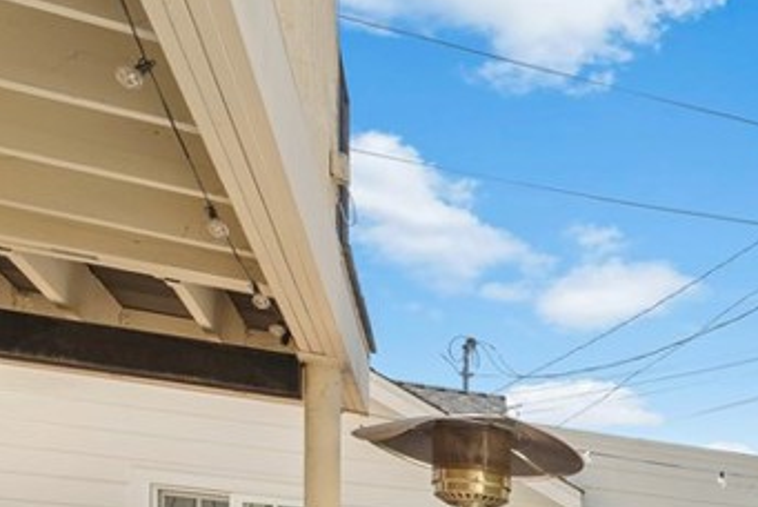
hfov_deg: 28.7
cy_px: 737
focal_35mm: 48
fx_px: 1012
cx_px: 1100
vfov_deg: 23.3
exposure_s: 1/160
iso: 100
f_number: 9
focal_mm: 16
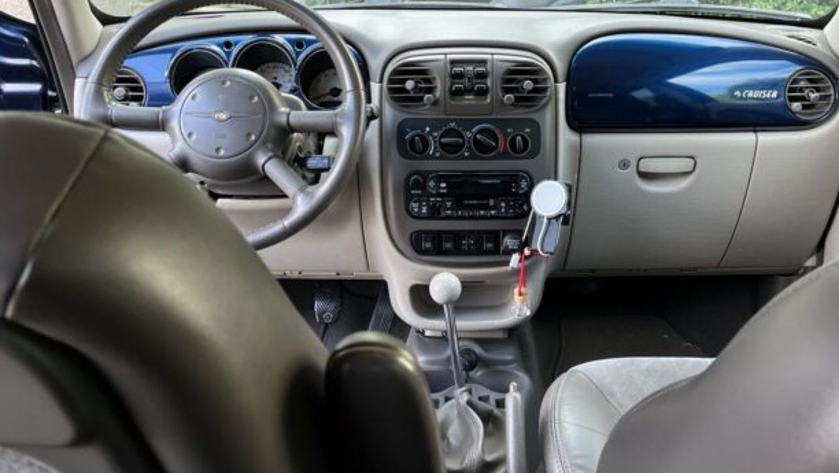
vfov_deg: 31.7
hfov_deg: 53.8
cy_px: 145
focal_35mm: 37
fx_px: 824
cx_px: 478
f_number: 1.5
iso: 64
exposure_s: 1/121
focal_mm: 5.7
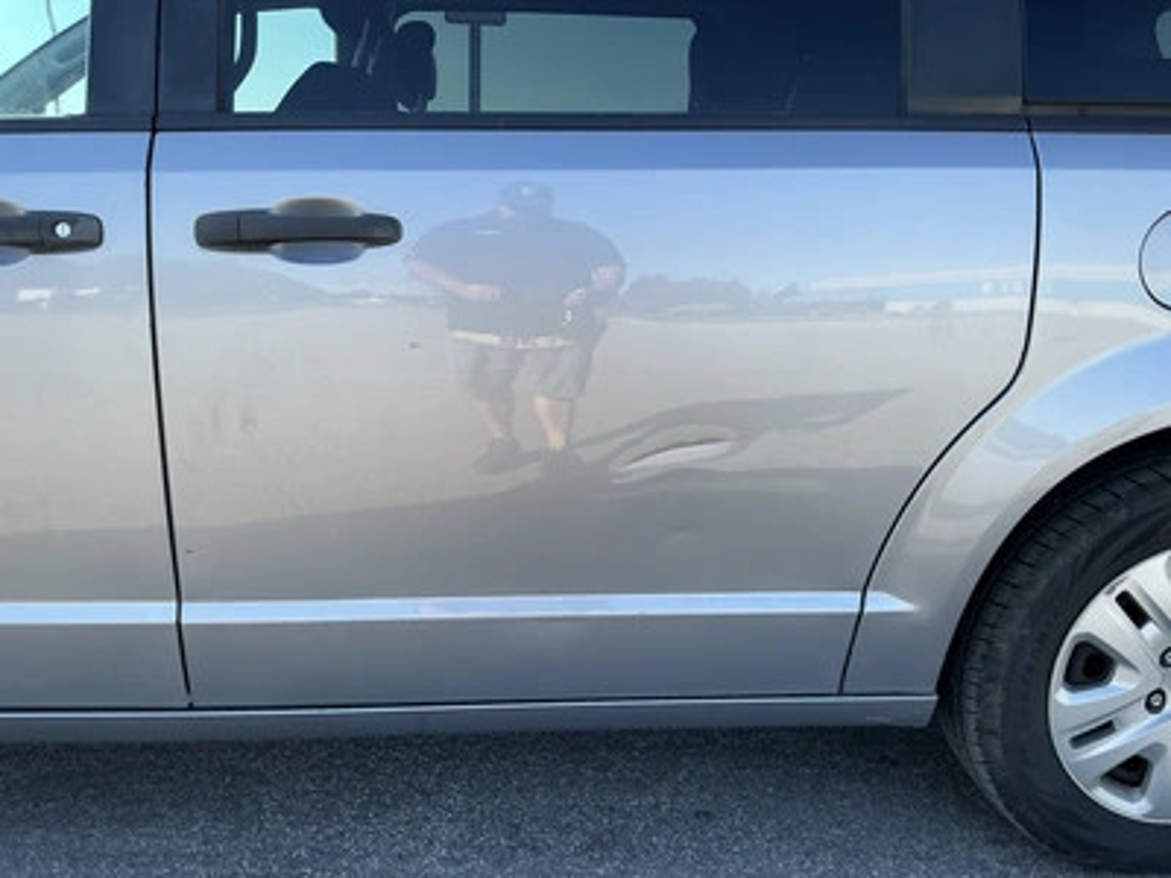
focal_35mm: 28
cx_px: 586
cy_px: 439
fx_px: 947
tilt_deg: -12.8
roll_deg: -2.1
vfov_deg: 49.7
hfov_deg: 63.4
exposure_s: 1/422
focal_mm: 3
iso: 25
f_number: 1.8
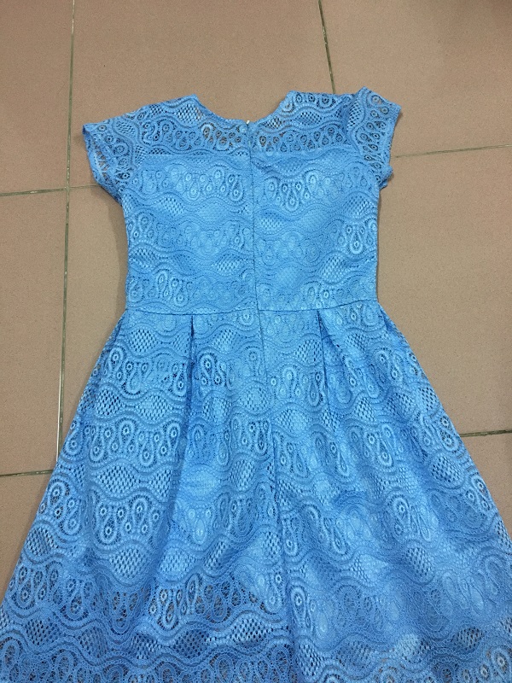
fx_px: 572
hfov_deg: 48.2
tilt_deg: -71.8
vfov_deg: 61.7
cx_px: 256
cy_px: 342
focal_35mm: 29
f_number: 2.2
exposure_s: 1/33
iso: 160
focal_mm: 4.15
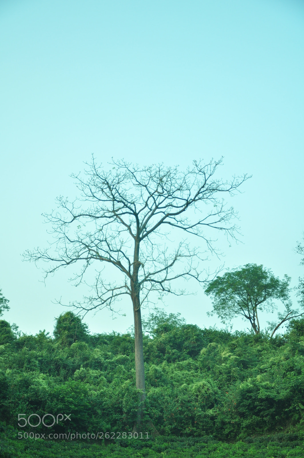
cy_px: 229
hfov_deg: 26.4
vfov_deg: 38.9
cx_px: 152
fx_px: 647
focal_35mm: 51
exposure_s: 1/320
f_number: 4.2
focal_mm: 34
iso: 640
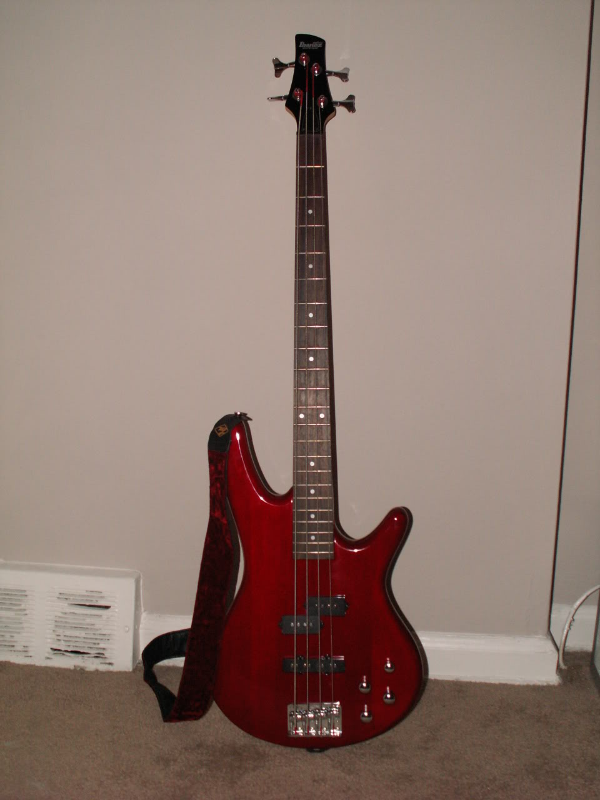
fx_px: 924
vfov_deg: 46.8
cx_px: 300
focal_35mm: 40
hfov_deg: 36.0
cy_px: 400
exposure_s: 1/40
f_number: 2.8
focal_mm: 6.63
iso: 160
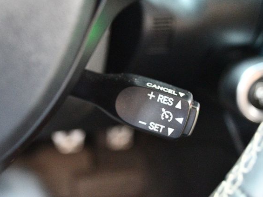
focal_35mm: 49
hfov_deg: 38.9
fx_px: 372
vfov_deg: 29.7
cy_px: 98
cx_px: 132
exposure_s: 1/5
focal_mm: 30
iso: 12800
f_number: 4.5
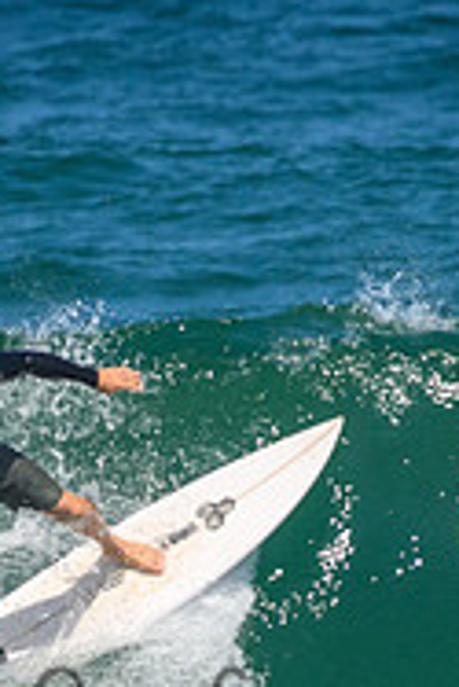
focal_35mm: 2850
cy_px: 589
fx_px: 54401
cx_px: 35
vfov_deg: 0.7
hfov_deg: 0.5
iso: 1000
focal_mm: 800
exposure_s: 1/2000
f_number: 11
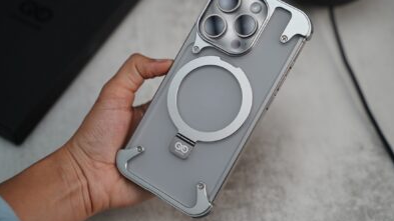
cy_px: 94
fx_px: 658
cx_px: 199
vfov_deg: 19.1
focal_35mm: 63
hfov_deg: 33.3
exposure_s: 1/160
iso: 1250
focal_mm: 59
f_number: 4
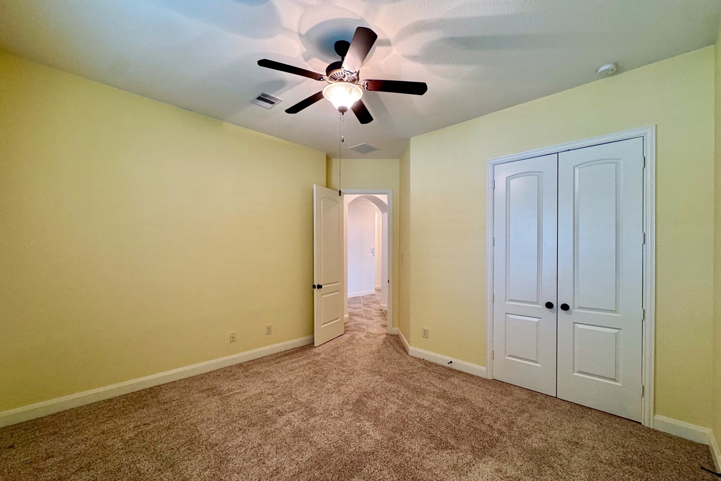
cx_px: 354
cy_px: 251
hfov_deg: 100.4
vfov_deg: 77.3
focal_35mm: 15
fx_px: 300
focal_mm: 2.2
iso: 250
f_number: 2.2
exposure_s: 1/60
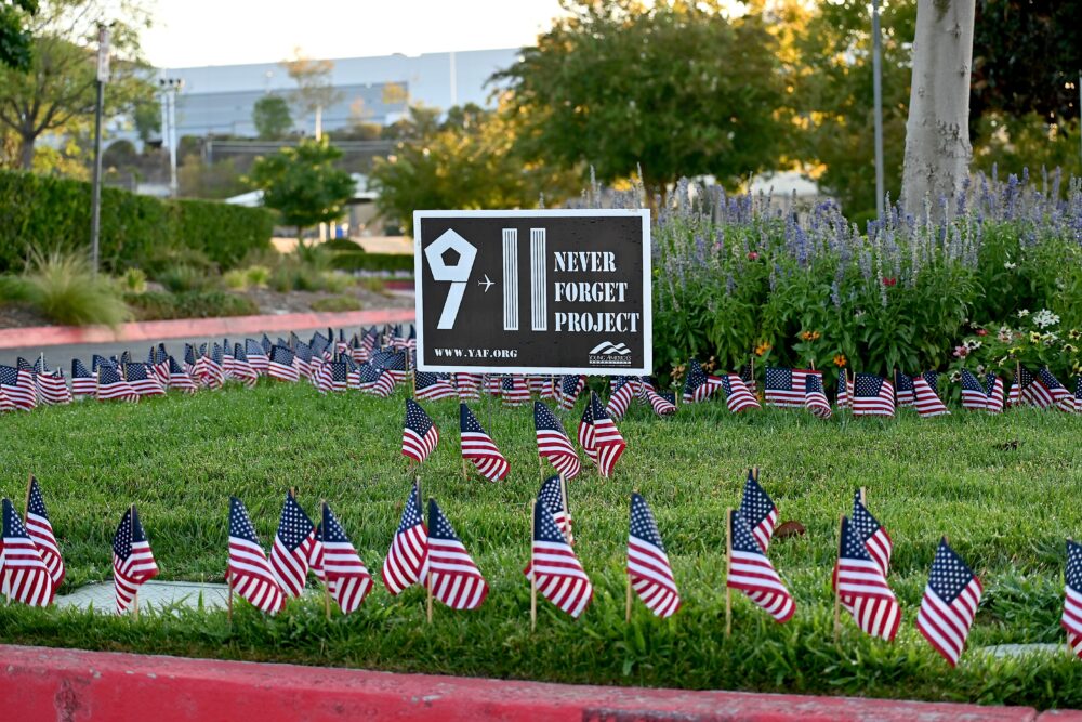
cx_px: 541
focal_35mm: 81
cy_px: 361
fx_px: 2435
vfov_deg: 16.9
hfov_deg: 25.1
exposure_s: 1/250
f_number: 4.5
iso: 220
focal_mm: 54
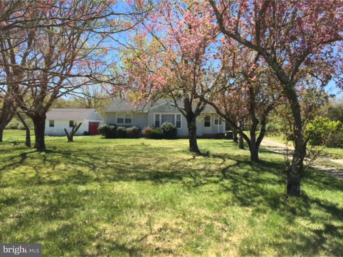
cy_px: 128
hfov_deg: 61.7
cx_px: 172
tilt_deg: -0.9
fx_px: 287
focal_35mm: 29
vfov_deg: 48.2
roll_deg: -0.4
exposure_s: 1/884
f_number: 2.2
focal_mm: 4.15
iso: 25
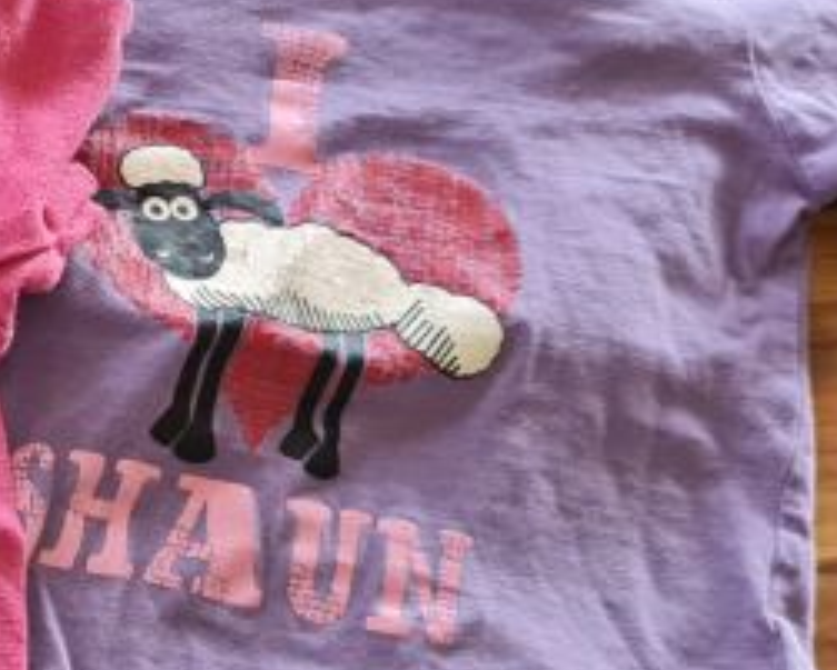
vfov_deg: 15.2
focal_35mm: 101
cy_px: 267
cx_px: -634
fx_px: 2503
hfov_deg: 16.2
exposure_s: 1/50
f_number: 1.8
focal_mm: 5.4
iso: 160
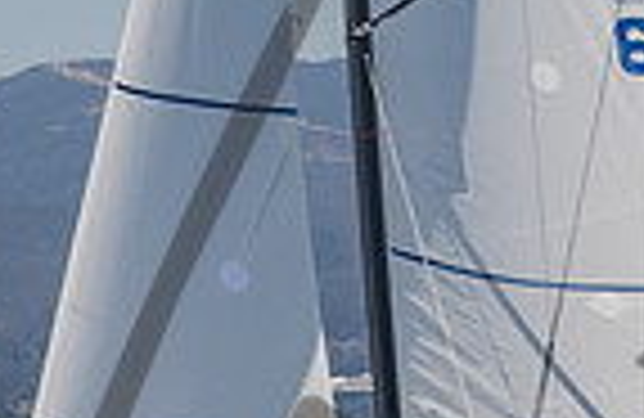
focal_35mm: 769
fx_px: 13653
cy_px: 679
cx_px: 677
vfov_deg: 1.8
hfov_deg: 2.7
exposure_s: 1/1250
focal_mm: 102
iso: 640
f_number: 14
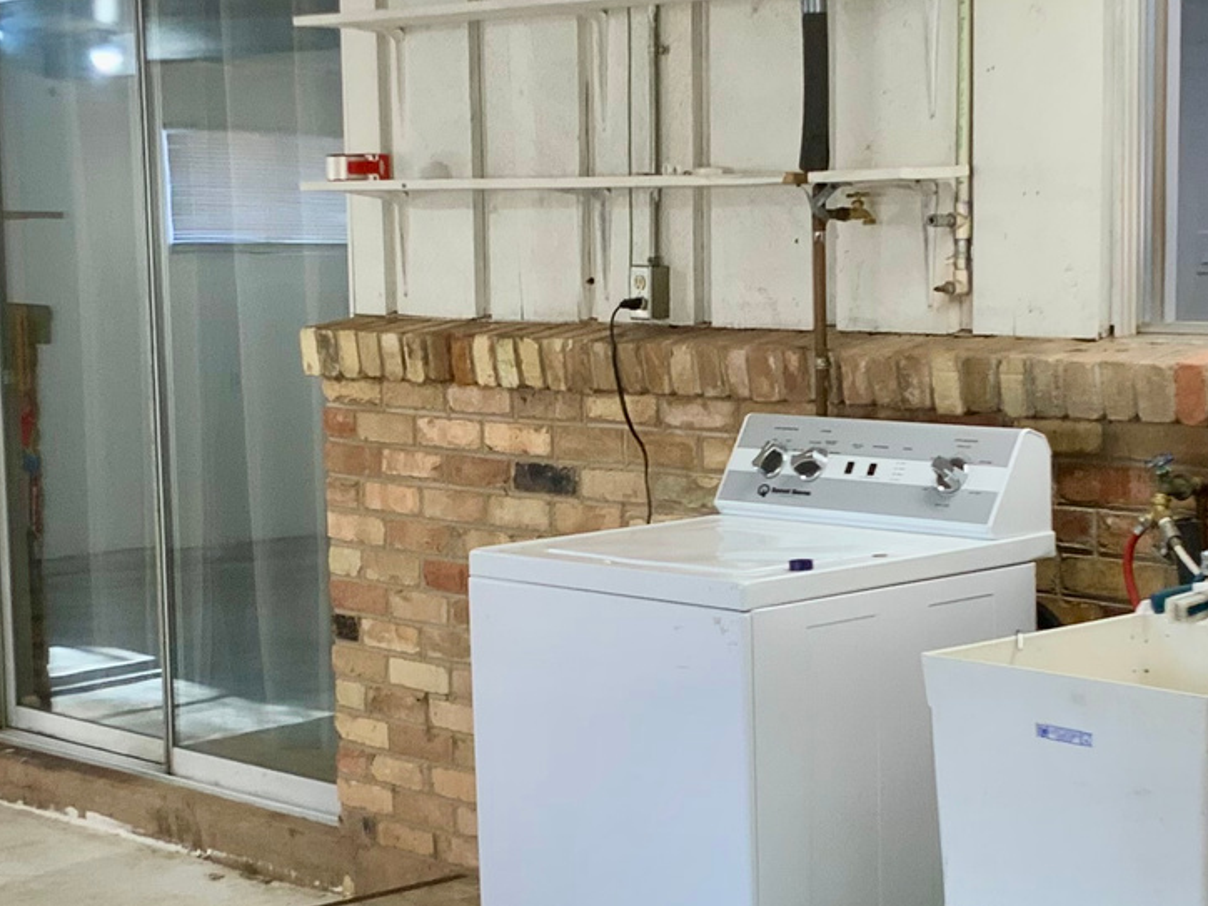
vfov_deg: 17.9
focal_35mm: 82
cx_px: 711
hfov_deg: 23.8
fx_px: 2862
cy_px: 597
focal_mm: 3
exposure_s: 1/120
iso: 64
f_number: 1.8
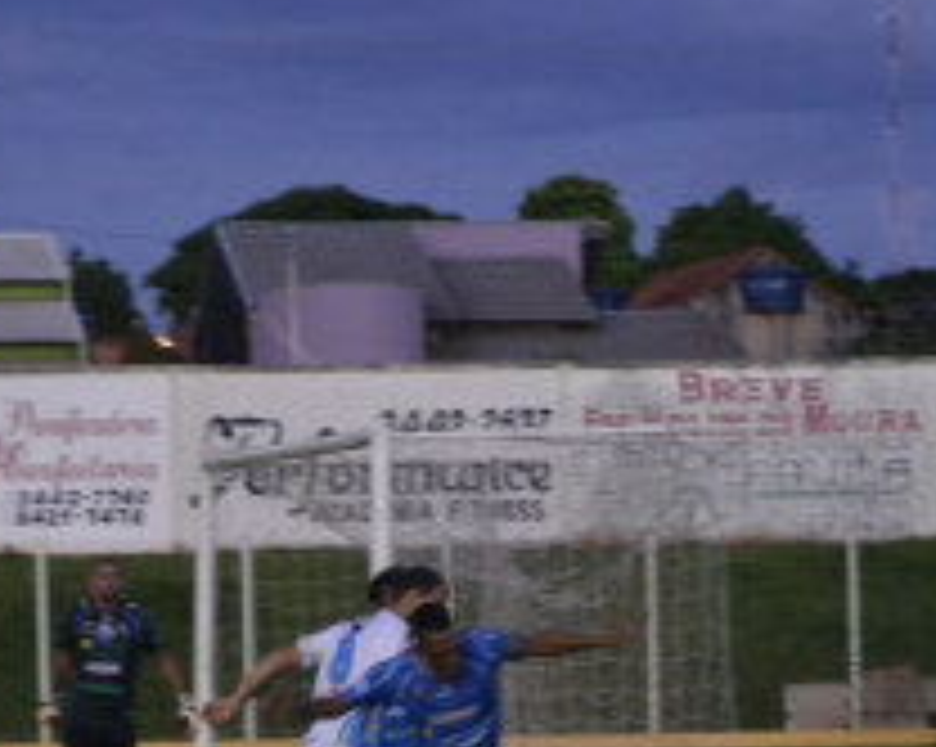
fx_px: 6559
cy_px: 713
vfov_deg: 6.5
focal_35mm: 237
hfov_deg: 8.2
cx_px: 410
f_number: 5.3
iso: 3200
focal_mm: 70
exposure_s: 1/80
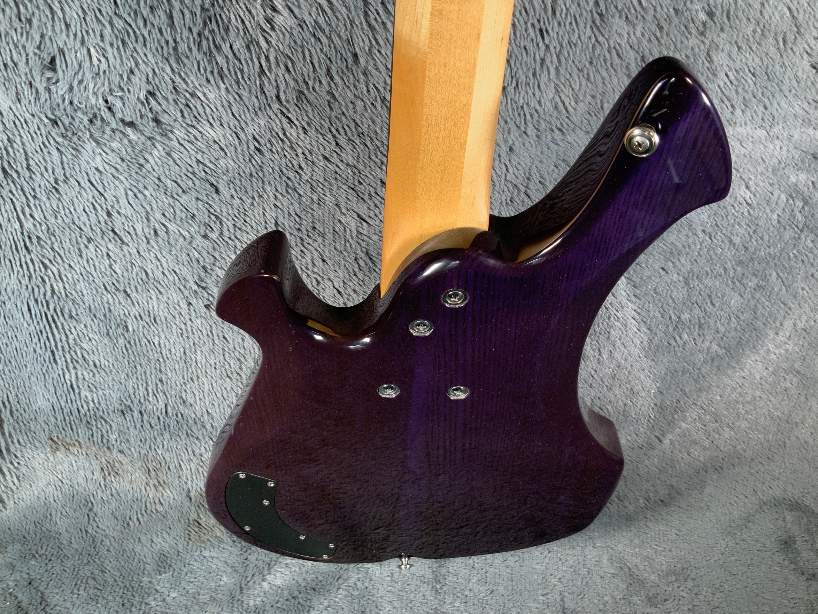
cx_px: 409
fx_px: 685
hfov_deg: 61.7
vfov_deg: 48.2
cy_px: 307
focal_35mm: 29
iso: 64
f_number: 1.8
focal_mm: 3
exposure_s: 1/104
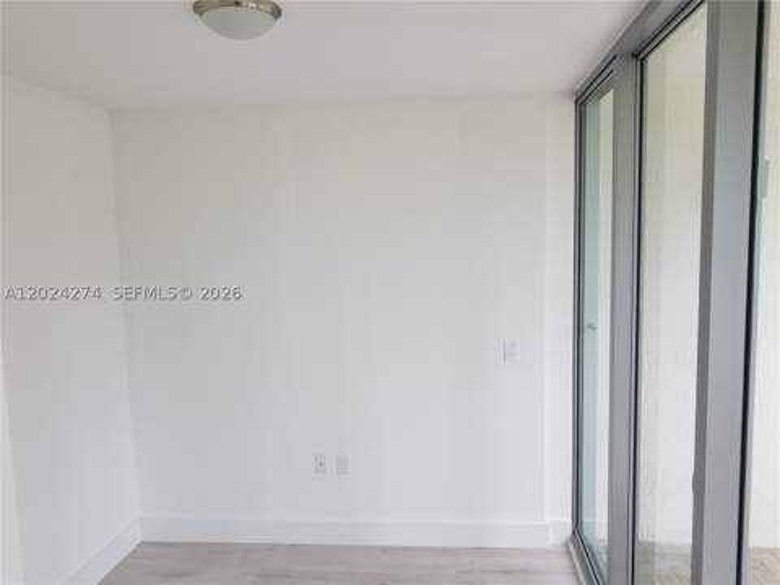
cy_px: 292
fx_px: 586
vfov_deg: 53.1
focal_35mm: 26
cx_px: 390
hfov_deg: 67.3
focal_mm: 4.2
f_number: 1.7
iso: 40
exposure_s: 1/197
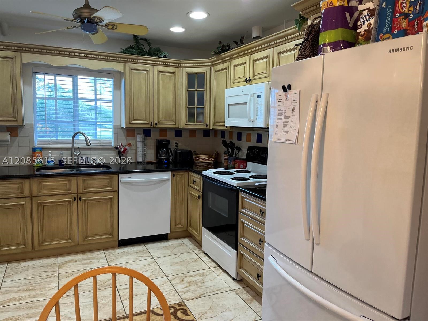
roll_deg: -1.3
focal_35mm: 26
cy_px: 160
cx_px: 214
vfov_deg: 53.1
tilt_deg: -7.8
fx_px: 321
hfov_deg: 67.3
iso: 125
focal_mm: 5.1
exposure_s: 1/120
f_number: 1.6
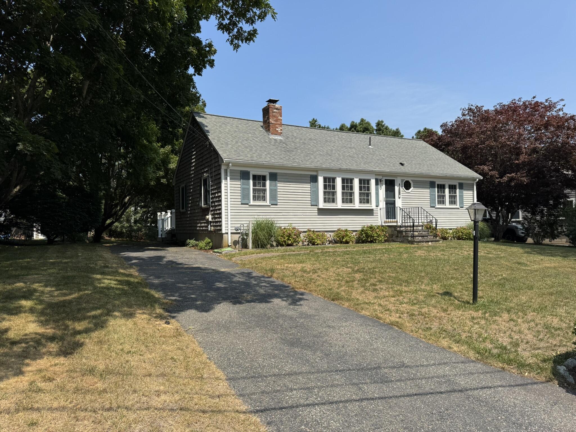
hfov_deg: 71.6
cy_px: 216
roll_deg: +1.0
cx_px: 288
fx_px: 399
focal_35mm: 24
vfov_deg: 56.8
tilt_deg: +0.8
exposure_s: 1/4049
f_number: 1.78
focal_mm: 6.76
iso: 80
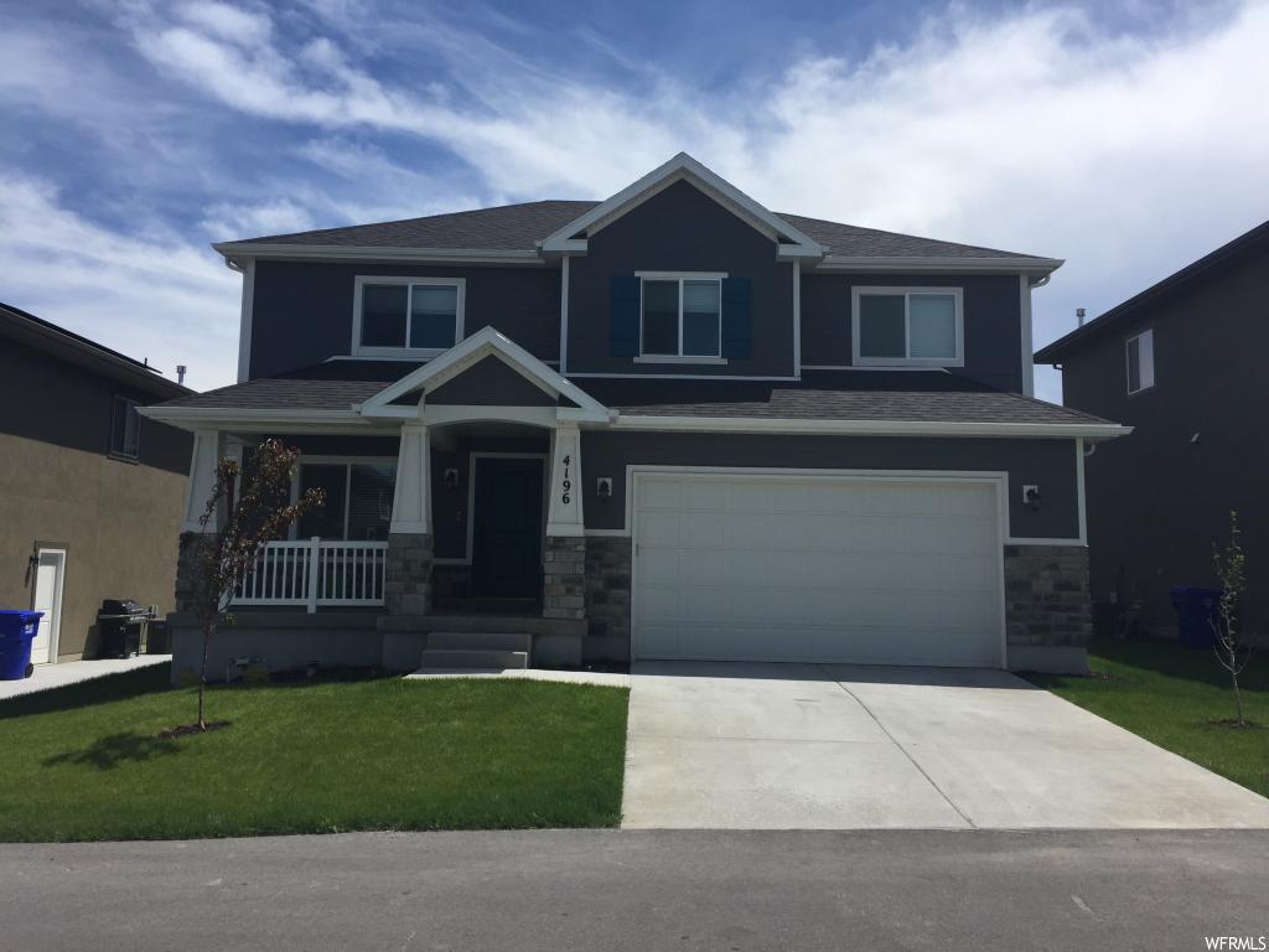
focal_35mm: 29
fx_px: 1063
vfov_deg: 48.2
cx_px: 634
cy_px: 476
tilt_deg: +7.3
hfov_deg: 61.7
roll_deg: -2.6
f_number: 2.2
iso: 32
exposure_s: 1/3300
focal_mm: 4.15
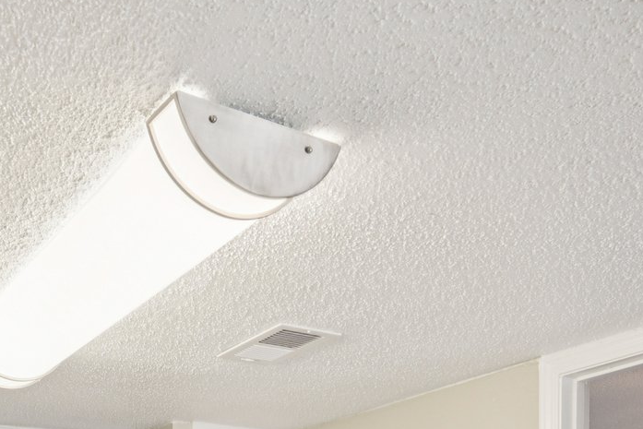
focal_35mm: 47
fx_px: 840
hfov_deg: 40.0
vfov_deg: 23.7
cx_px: 116
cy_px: 619
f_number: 8
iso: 400
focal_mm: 16
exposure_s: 1/30
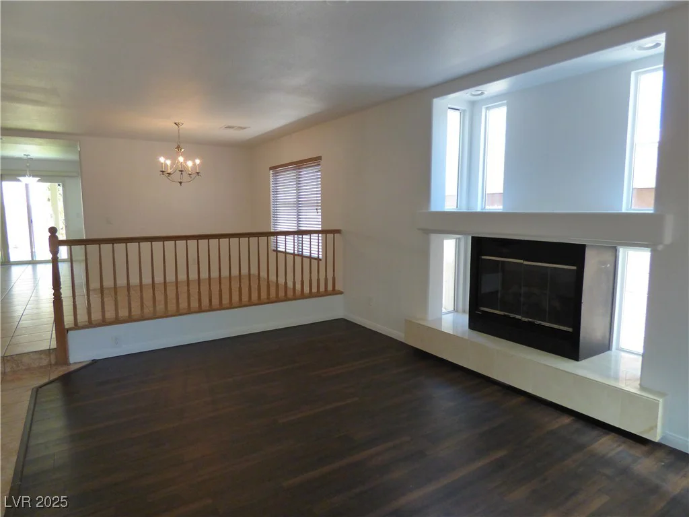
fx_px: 398
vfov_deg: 66.0
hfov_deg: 81.7
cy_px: 258
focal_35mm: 20
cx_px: 344
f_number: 2.8
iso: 500
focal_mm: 3.58
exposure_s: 1/125
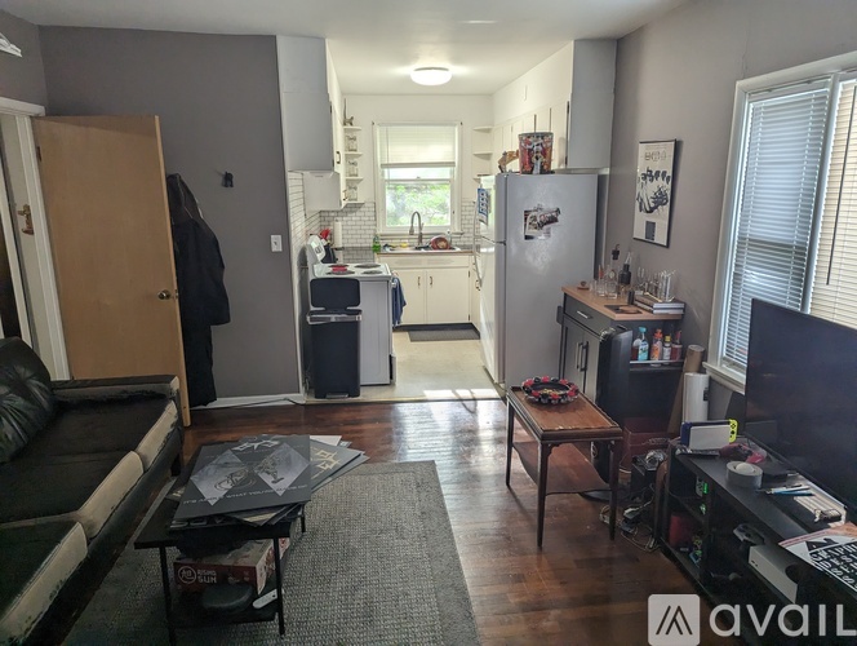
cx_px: 428
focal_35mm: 24
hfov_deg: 71.5
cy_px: 323
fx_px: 595
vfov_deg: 56.9
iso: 126
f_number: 1.85
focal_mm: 6.81
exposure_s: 1/131
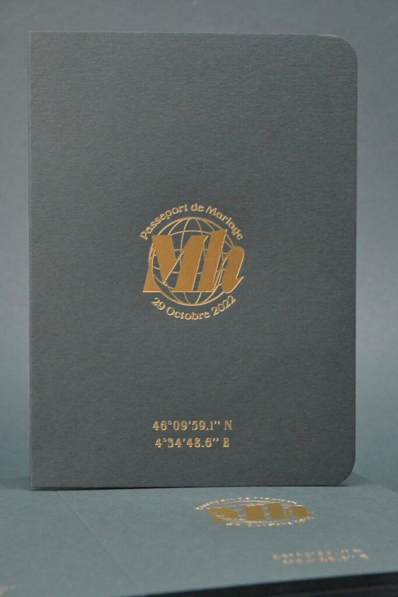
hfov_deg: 13.0
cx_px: 199
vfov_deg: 19.5
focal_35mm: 105
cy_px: 298
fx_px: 1741
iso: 6400
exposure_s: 1/200
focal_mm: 70
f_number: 13
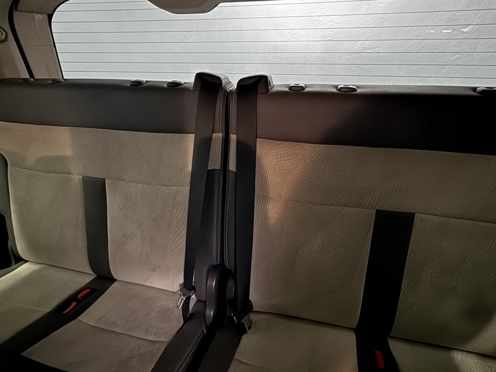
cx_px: 250
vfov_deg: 68.7
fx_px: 272
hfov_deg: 84.7
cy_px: 192
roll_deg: -0.9
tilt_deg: -24.3
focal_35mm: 19
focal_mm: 2.22
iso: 1250
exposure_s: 1/8
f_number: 2.2
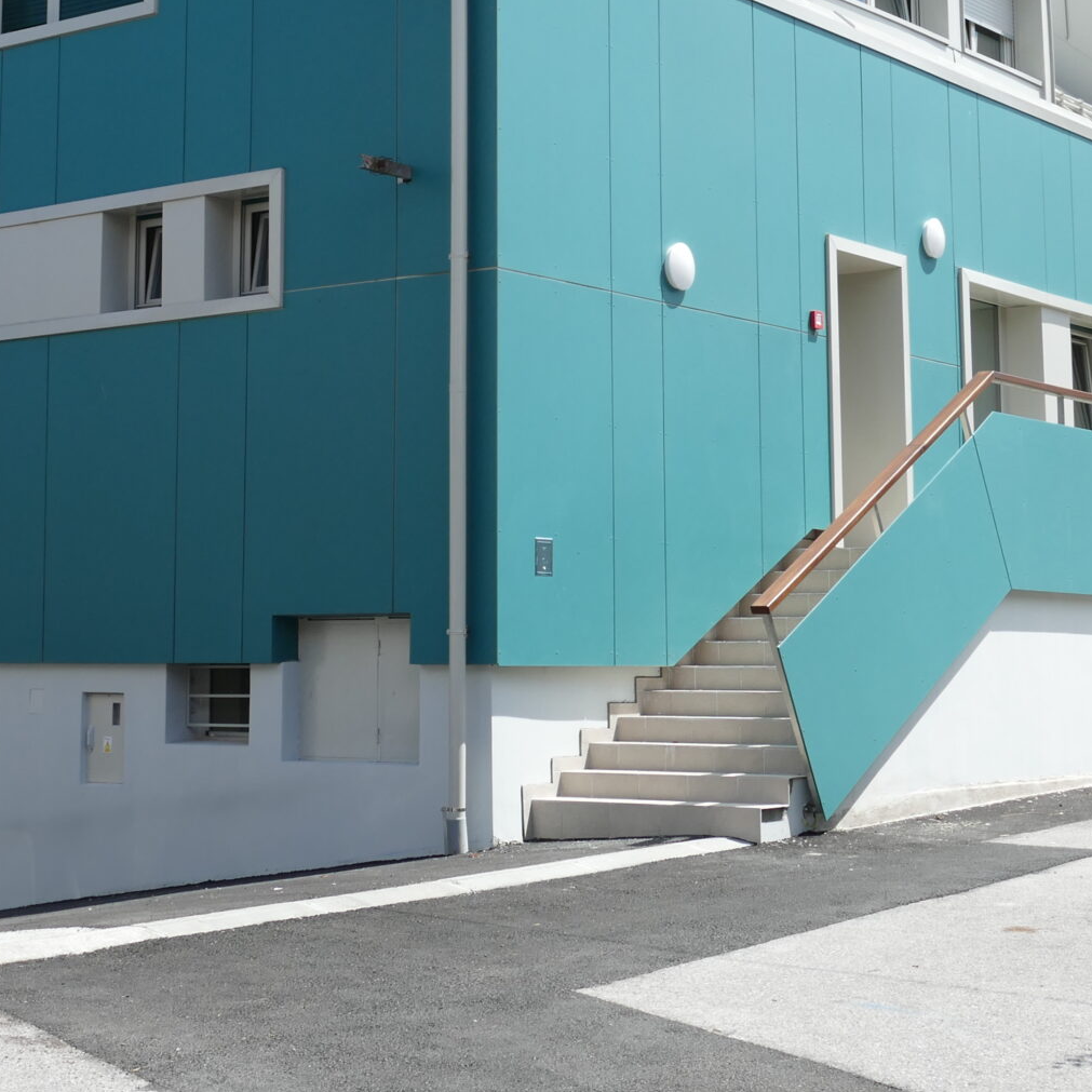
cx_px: 424
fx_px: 2534
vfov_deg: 24.0
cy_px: 237
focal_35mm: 71
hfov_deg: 24.3
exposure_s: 1/1000
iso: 125
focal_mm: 11.86
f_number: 4.5
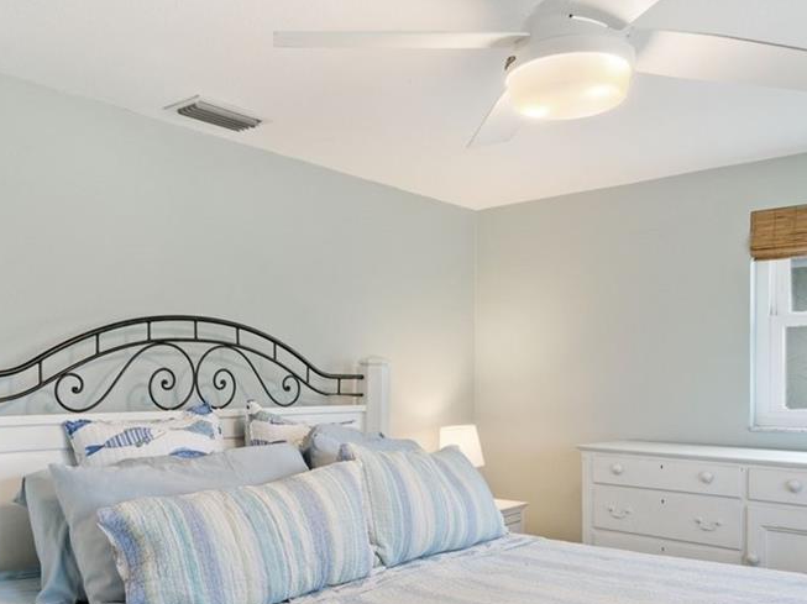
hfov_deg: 55.1
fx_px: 769
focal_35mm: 33
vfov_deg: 42.7
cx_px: 342
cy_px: 359
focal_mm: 14
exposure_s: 1/5
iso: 320
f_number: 7.1
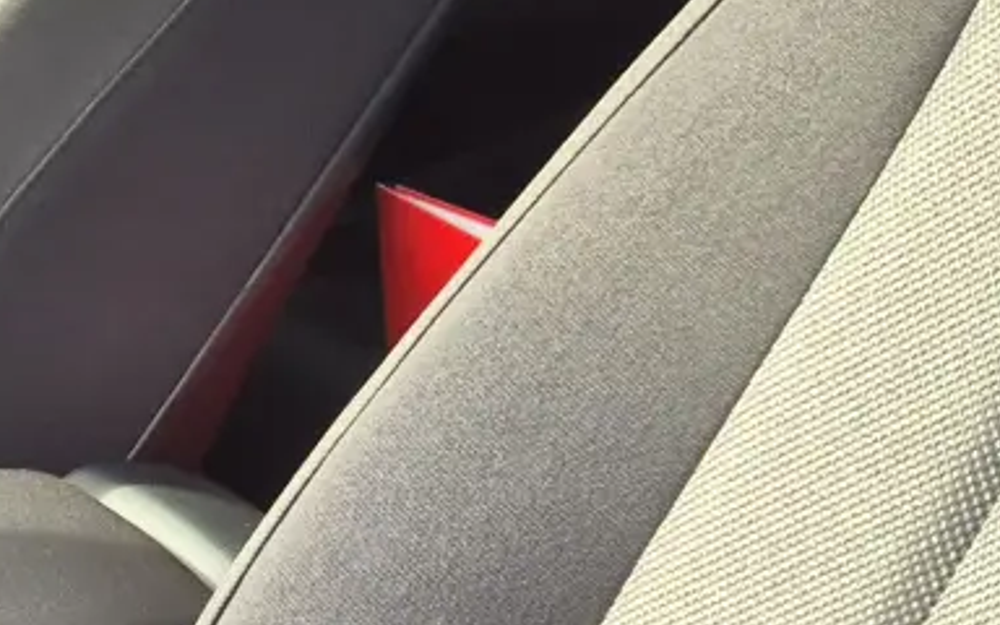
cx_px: -279
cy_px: 760
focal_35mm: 122
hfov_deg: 16.2
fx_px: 3325
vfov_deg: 10.5
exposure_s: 1/180
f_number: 1.8
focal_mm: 5.4
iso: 64
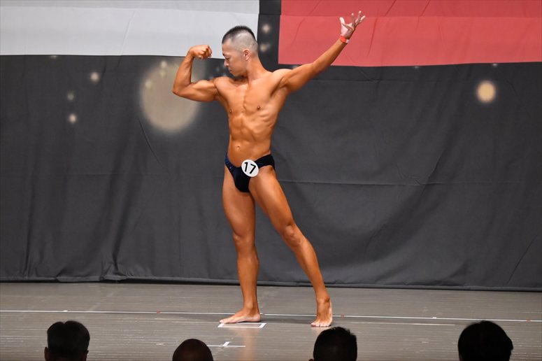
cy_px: 180
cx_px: 271
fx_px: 3386
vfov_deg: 6.1
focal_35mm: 225
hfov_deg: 9.2
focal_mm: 150
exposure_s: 1/400
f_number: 5.6
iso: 6400
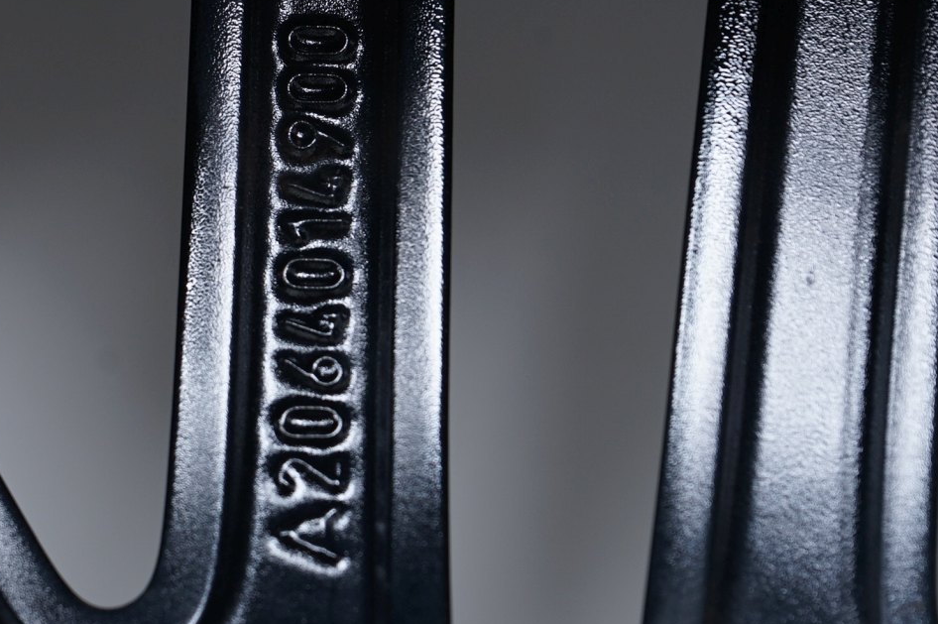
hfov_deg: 15.2
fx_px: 3488
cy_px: 222
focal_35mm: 134
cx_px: 223
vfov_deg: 10.2
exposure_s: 1/100
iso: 250
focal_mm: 66
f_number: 7.1
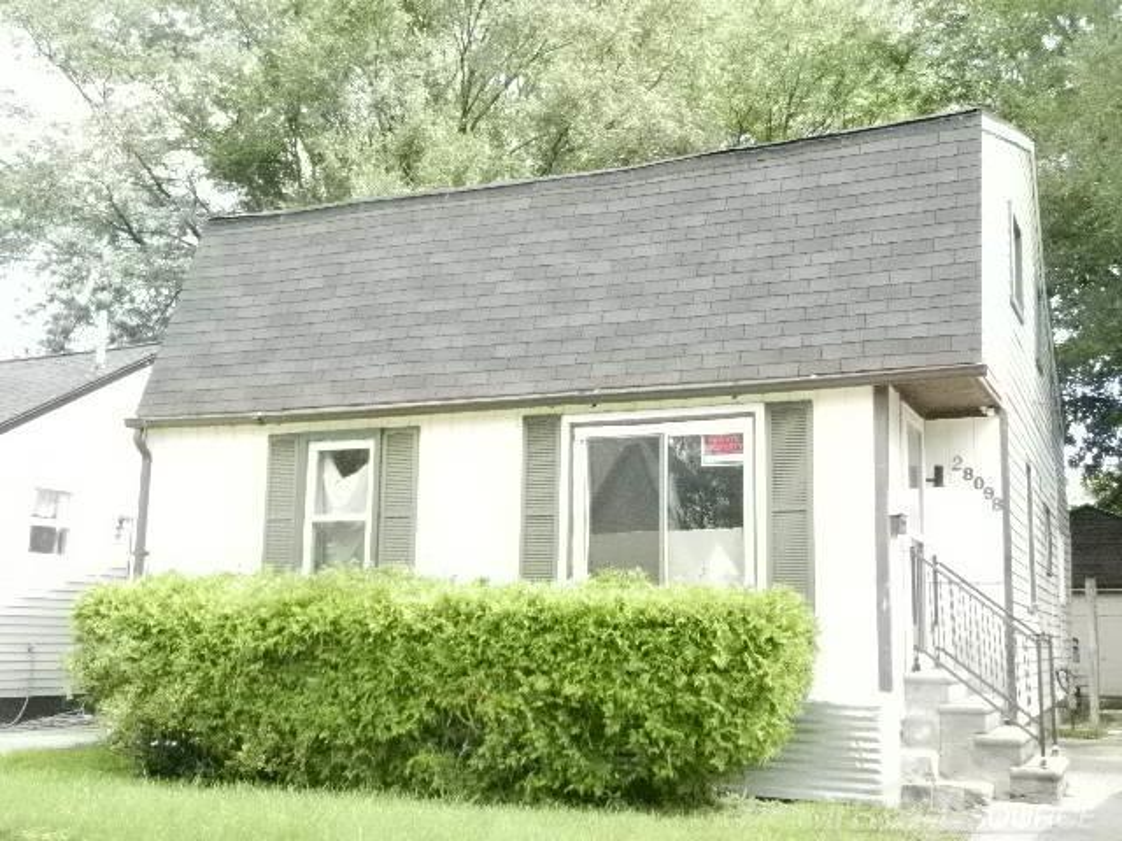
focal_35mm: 38
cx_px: 561
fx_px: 1232
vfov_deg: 37.7
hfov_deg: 49.0
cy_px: 420
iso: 3200
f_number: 8
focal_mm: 6.9
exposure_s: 1/2000
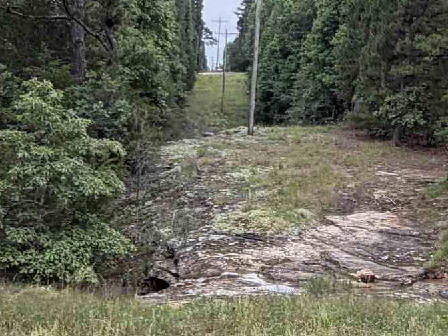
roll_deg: -2.2
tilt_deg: -7.2
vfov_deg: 22.9
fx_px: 828
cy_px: 187
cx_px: 279
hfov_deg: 30.1
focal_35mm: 64
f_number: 2.2
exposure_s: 1/128
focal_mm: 2.22
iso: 40
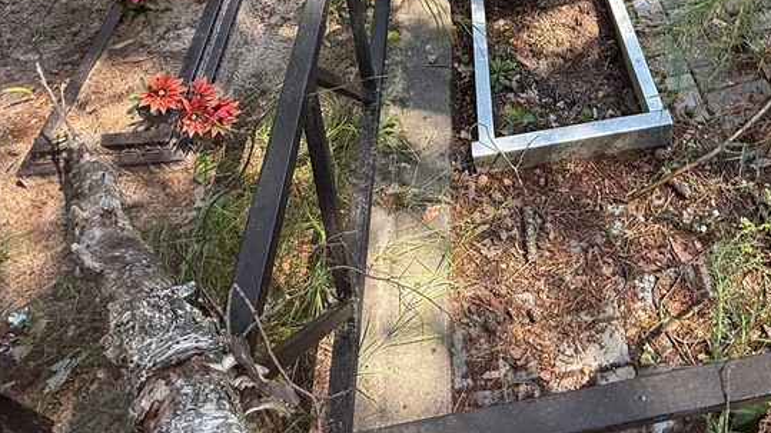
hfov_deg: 63.0
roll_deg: +3.6
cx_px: 559
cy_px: 47
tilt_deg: -36.1
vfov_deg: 37.6
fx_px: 593
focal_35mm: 29
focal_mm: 2.22
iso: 64
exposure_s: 1/119
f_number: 2.2
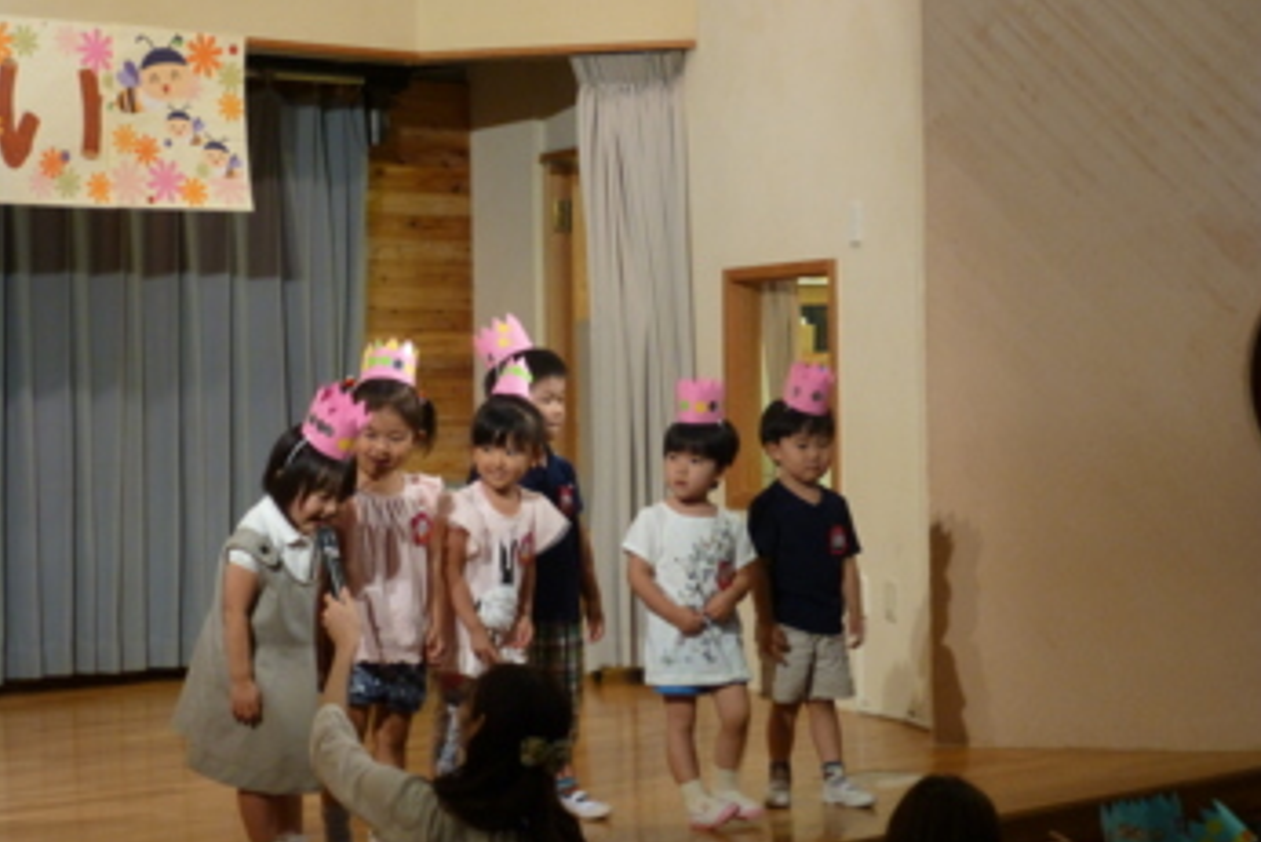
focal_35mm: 83
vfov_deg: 16.5
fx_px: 2908
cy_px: 408
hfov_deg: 24.5
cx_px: 634
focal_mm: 14.2
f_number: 5.1
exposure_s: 1/30
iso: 400
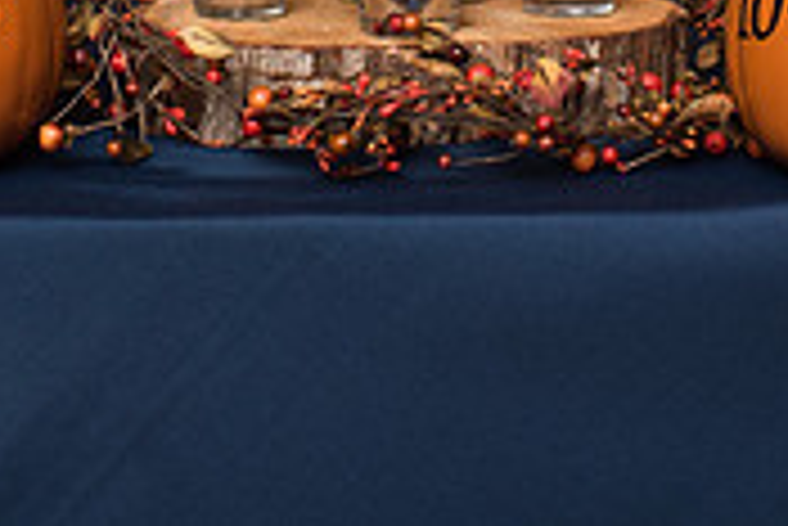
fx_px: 2870
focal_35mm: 131
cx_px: 314
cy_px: -401
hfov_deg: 15.6
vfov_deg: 10.0
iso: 400
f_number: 2
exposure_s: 1/100
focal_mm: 35
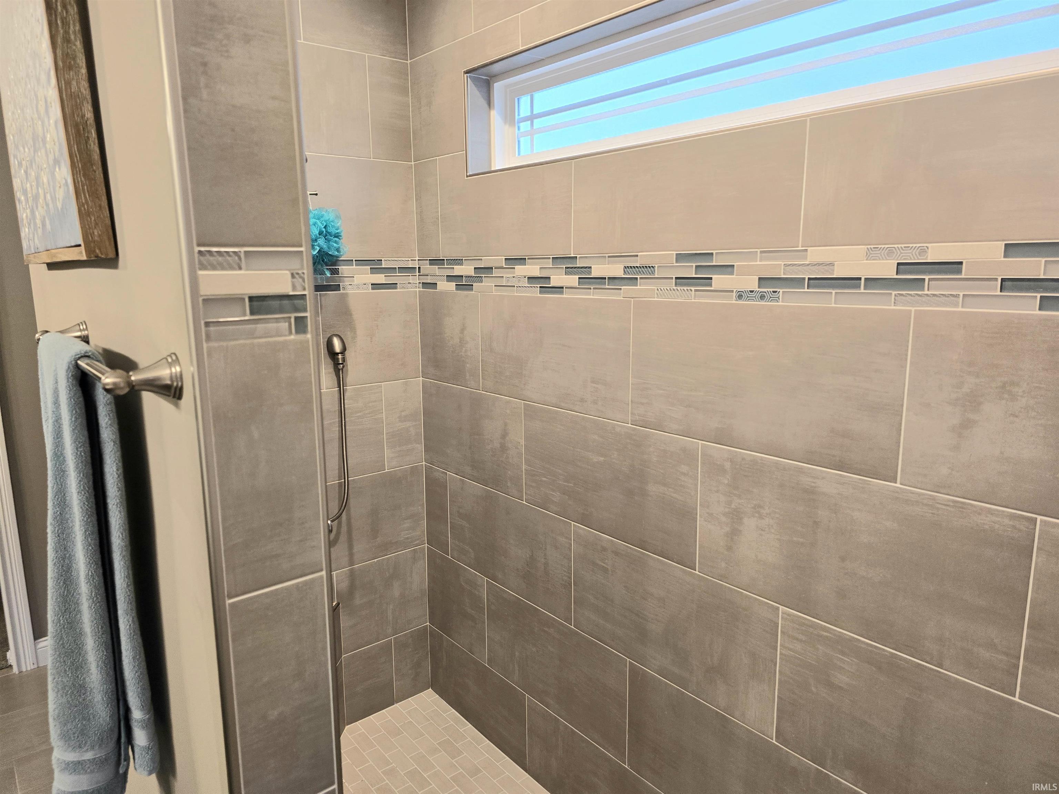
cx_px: 530
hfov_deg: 73.9
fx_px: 704
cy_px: 397
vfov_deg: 58.9
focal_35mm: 23
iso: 200
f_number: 1.7
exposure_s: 1/120
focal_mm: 6.3
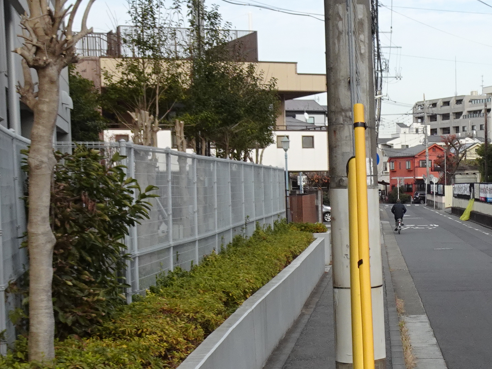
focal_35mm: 88
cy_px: 334
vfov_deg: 16.6
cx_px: 512
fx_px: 1251
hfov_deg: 21.3
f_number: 4
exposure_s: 1/400
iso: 100
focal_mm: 5.9
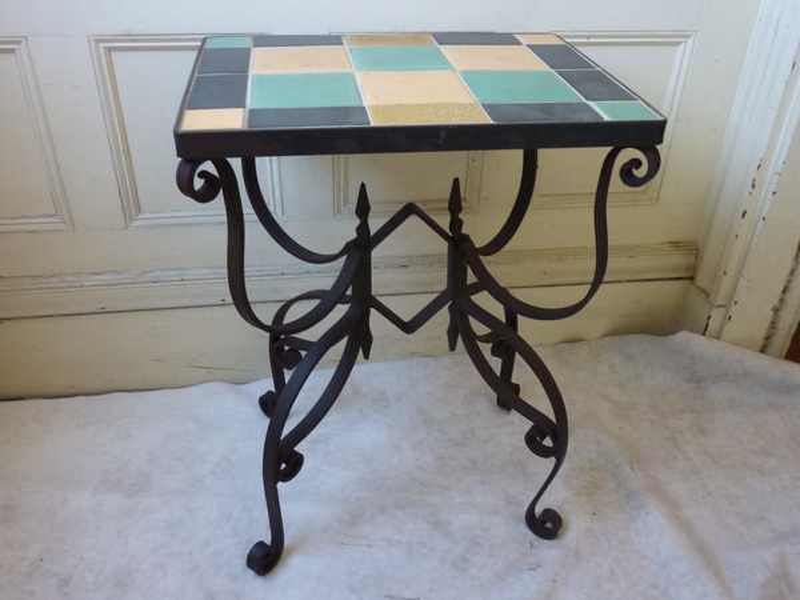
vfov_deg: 46.8
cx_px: 400
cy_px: 300
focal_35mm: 30
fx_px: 693
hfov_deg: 60.0
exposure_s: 1/30
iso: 400
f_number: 3.4
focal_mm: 5
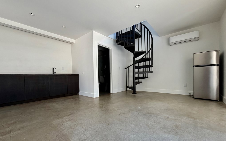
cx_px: 113
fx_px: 92
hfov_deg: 101.5
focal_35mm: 15
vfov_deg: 74.6
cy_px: 78
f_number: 2.2
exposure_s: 1/121
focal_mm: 2.22
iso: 200
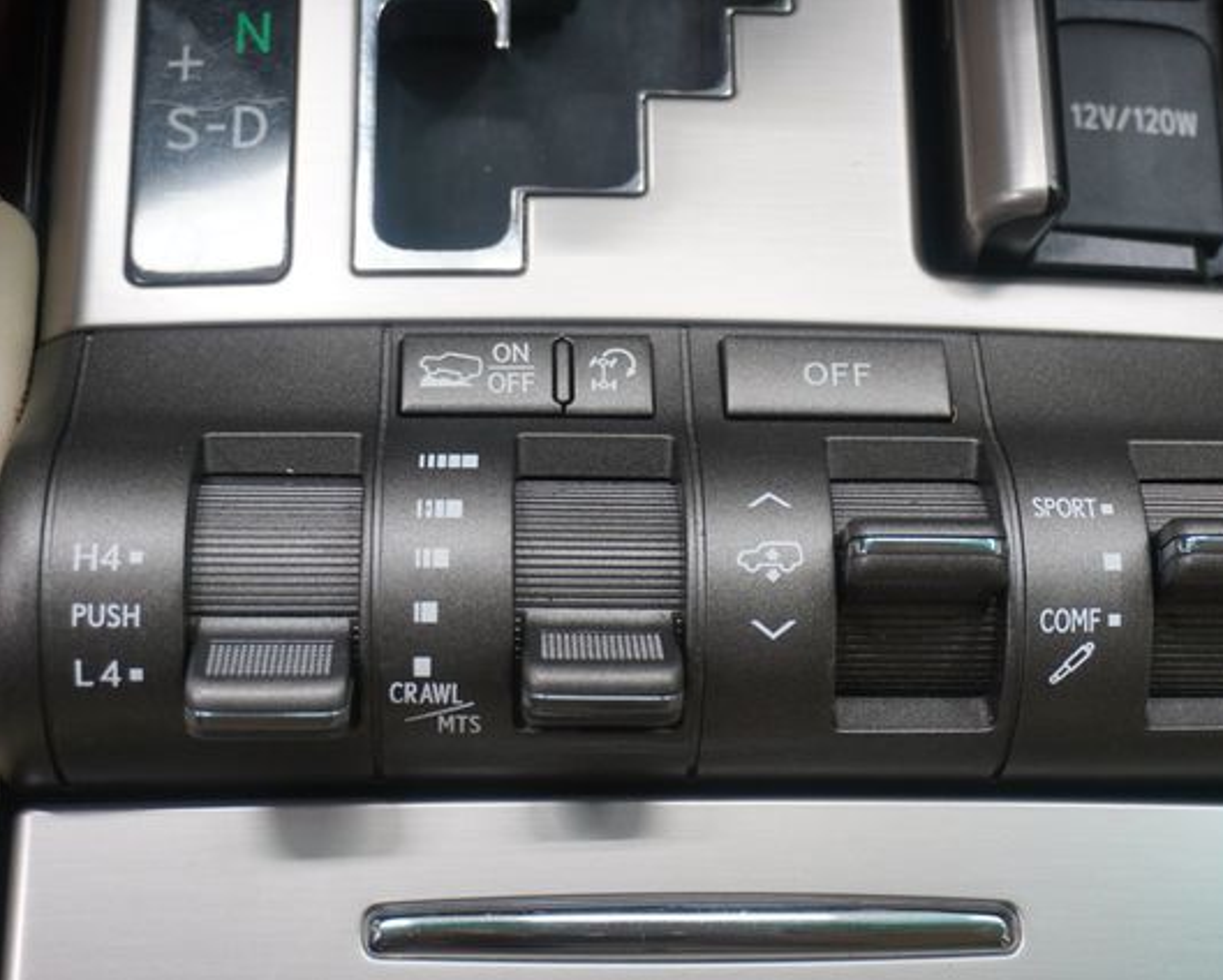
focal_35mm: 59
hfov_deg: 31.9
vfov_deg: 25.8
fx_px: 2137
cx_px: 664
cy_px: 491
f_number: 5.6
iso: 400
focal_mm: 35
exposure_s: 1/60
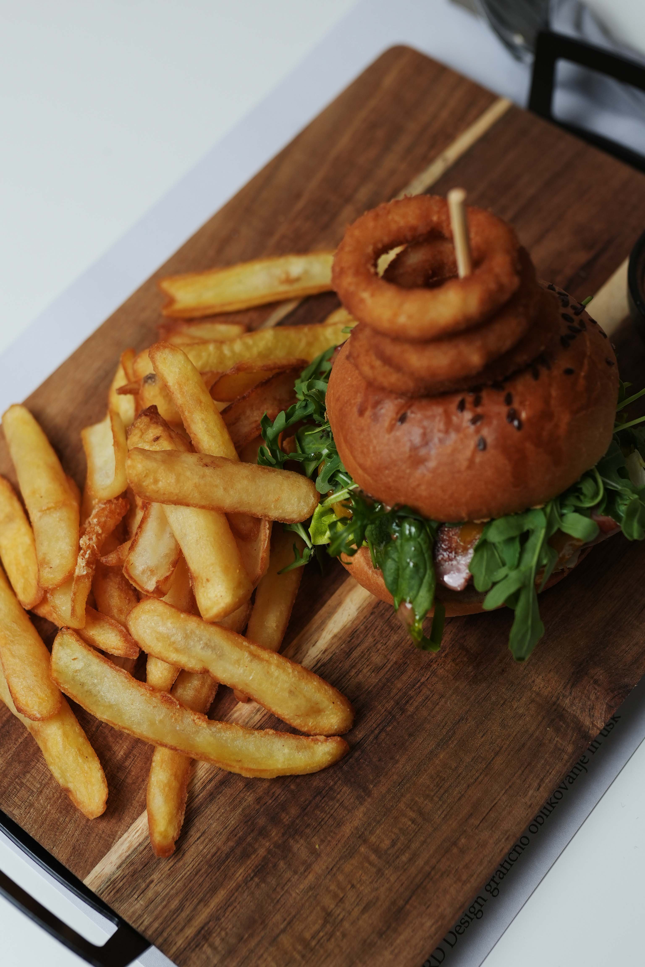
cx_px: 322
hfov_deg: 26.0
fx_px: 1397
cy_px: 484
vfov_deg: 38.2
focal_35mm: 52
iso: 320
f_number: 2.5
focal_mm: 35
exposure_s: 1/160
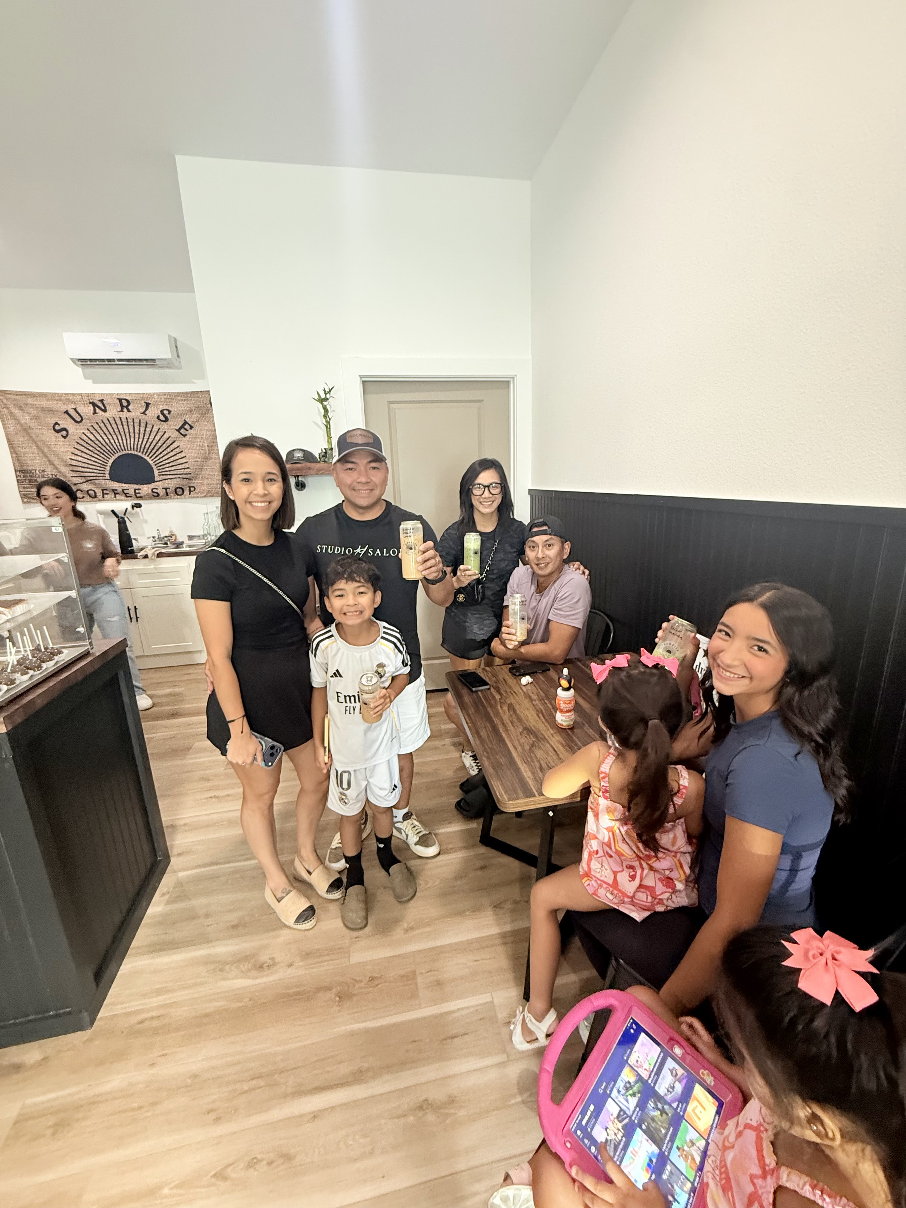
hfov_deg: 85.7
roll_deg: +1.3
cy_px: 604
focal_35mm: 14
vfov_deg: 102.1
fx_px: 489
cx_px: 453
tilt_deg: -14.6
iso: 400
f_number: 2.2
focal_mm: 2.22
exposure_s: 1/60
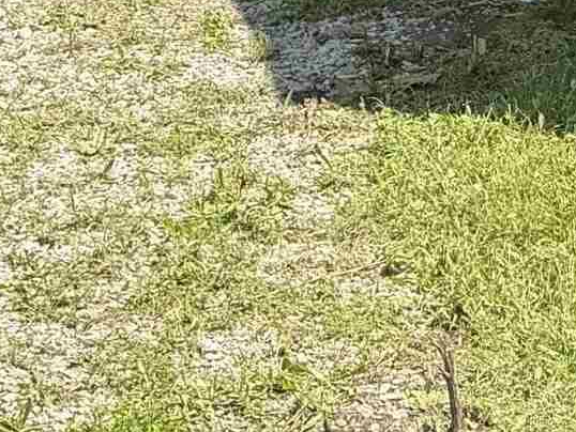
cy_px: -730
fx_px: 2281
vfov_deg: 9.3
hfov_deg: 14.3
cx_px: 437
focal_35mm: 137
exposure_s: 1/1361
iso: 80
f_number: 1.78
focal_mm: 6.76
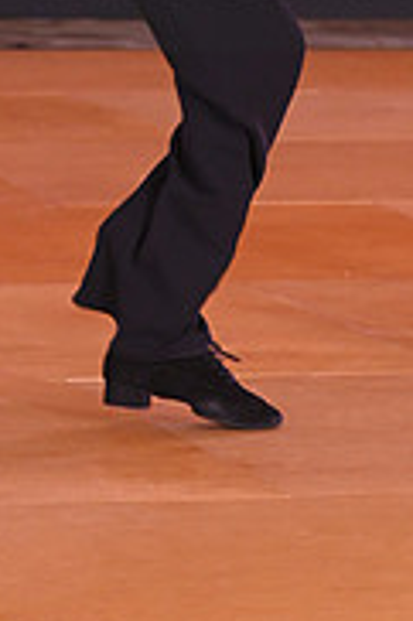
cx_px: 377
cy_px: -61
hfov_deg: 3.8
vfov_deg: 5.8
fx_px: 6155
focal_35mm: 357
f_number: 5.6
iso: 2500
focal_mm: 112
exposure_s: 1/200
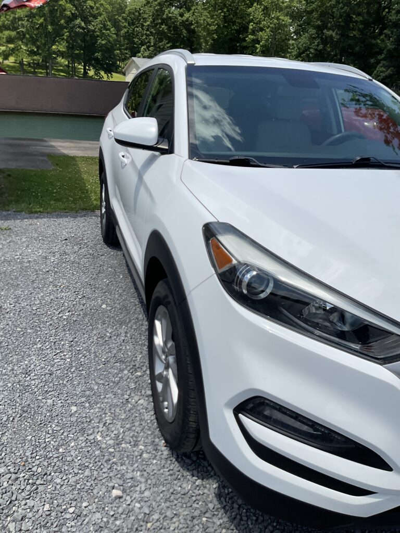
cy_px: 266
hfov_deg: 48.2
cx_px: 200
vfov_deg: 61.7
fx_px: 447
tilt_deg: -22.5
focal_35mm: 29
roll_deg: -3.2
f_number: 1.8
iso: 16
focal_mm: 3
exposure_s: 1/3125
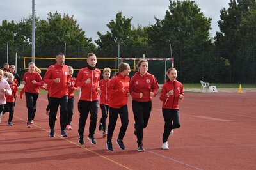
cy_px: 85
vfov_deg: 13.4
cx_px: 128
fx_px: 725
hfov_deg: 20.0
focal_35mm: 102
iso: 200
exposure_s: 1/250
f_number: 8
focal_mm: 68
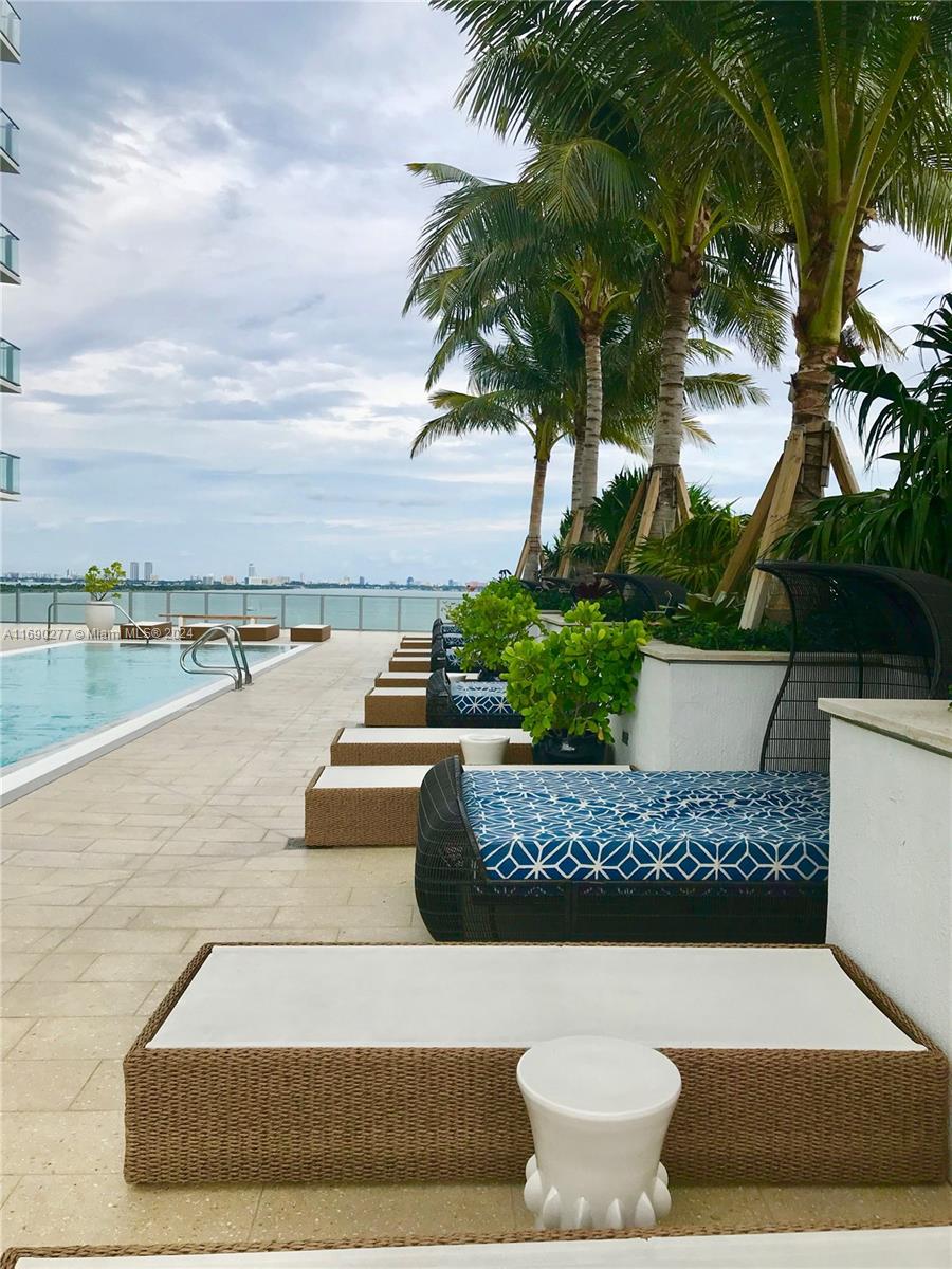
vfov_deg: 63.4
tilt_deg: -2.1
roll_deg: -1.4
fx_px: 1027
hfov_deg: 49.7
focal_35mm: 28
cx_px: 476
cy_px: 634
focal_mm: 3.99
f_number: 1.8
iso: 20
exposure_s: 1/1277
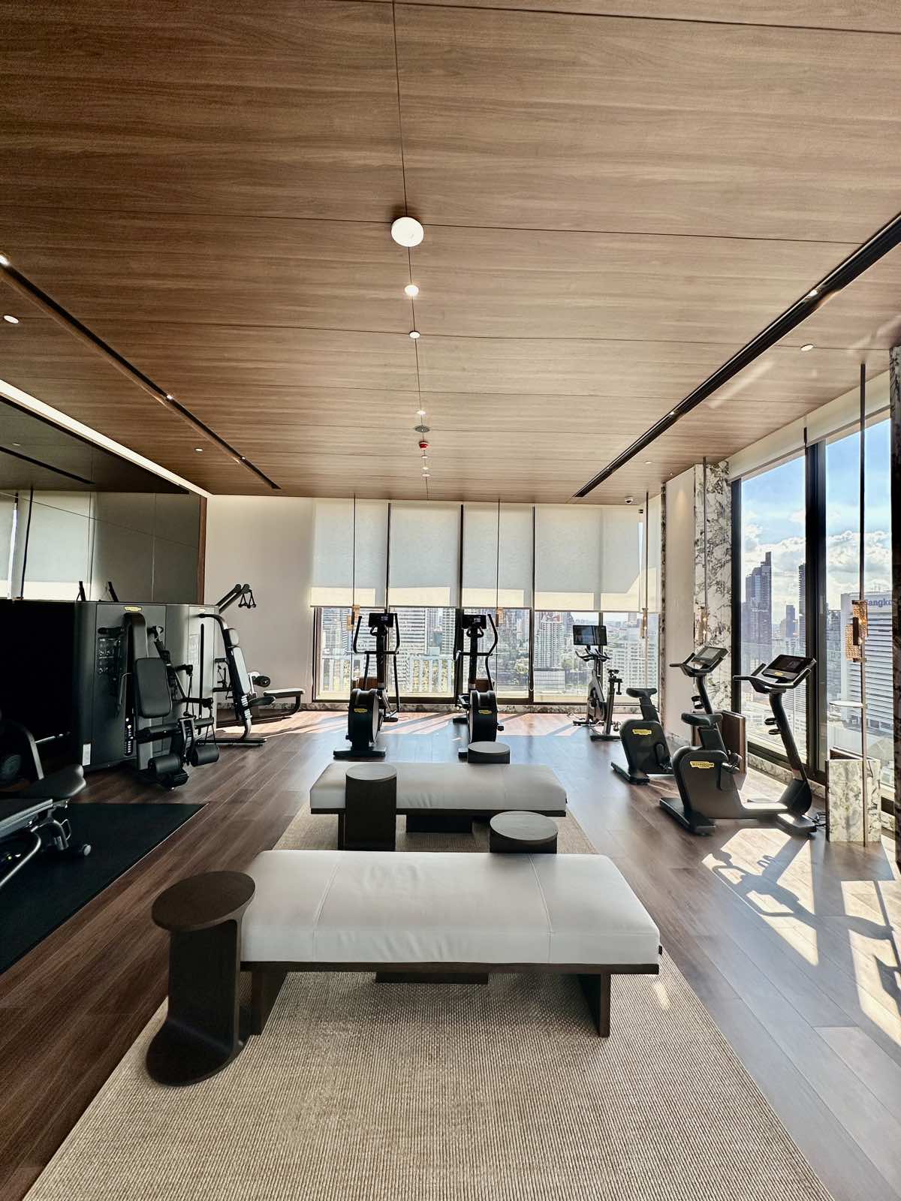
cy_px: 600
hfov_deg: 85.7
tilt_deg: +3.4
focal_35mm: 14
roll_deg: -1.8
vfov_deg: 102.1
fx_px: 486
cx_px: 450
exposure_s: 1/376
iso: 40
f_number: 2.2
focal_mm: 2.22
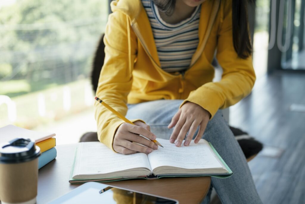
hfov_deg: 37.5
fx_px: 449
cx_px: 152
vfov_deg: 25.5
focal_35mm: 53
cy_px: 102
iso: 160
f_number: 2
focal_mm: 35
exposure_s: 1/250
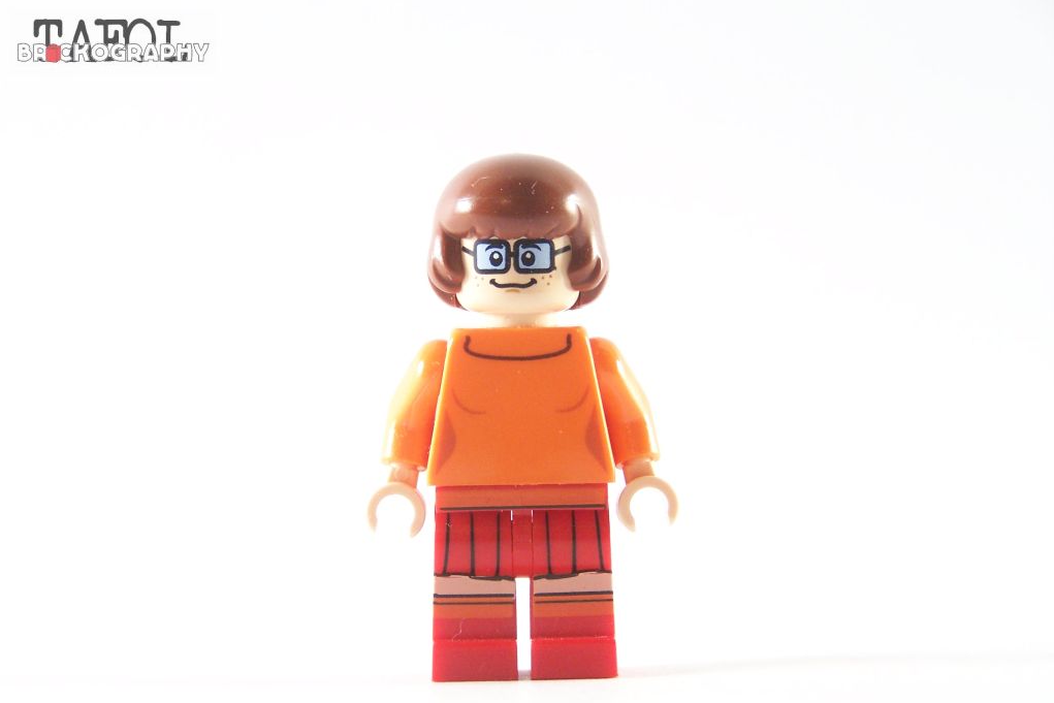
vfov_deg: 11.2
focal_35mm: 122
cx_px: 528
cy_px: 394
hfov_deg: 16.8
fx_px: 3572
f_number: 3.2
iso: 200
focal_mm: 19.4
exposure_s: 1/20
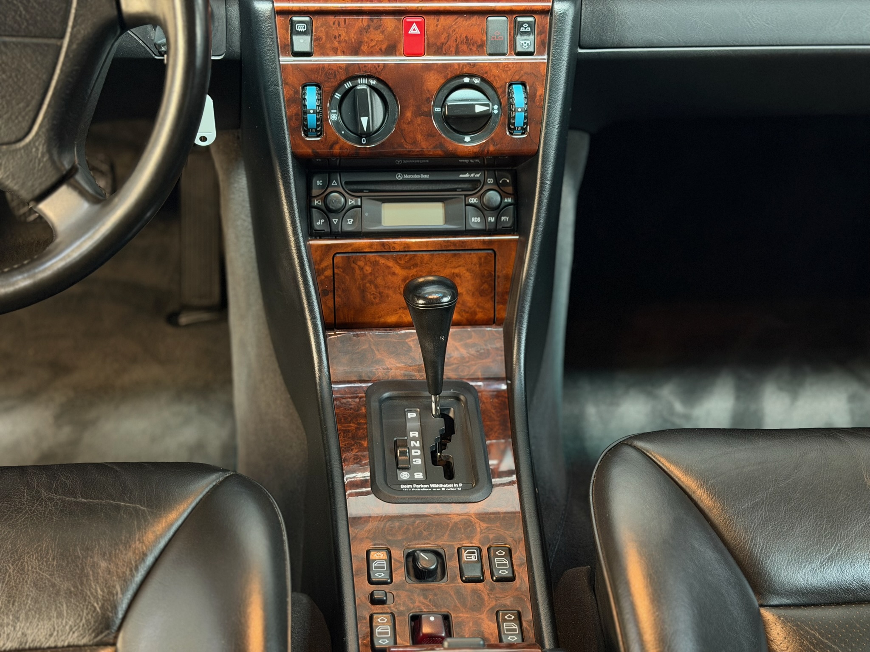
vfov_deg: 30.3
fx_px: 1206
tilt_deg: -35.9
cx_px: 435
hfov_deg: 39.7
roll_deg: -2.5
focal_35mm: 48
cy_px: 326
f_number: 1.78
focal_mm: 6.76
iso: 640
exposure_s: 1/20
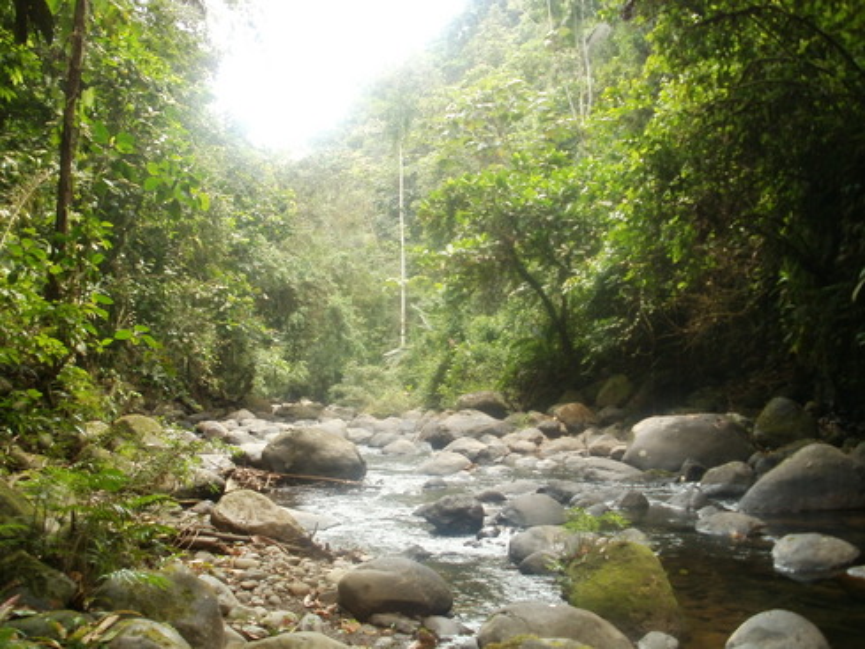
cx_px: 432
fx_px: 900
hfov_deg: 51.3
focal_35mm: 36
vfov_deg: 39.7
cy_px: 324
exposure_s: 1/40
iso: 100
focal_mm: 6.3
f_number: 3.5
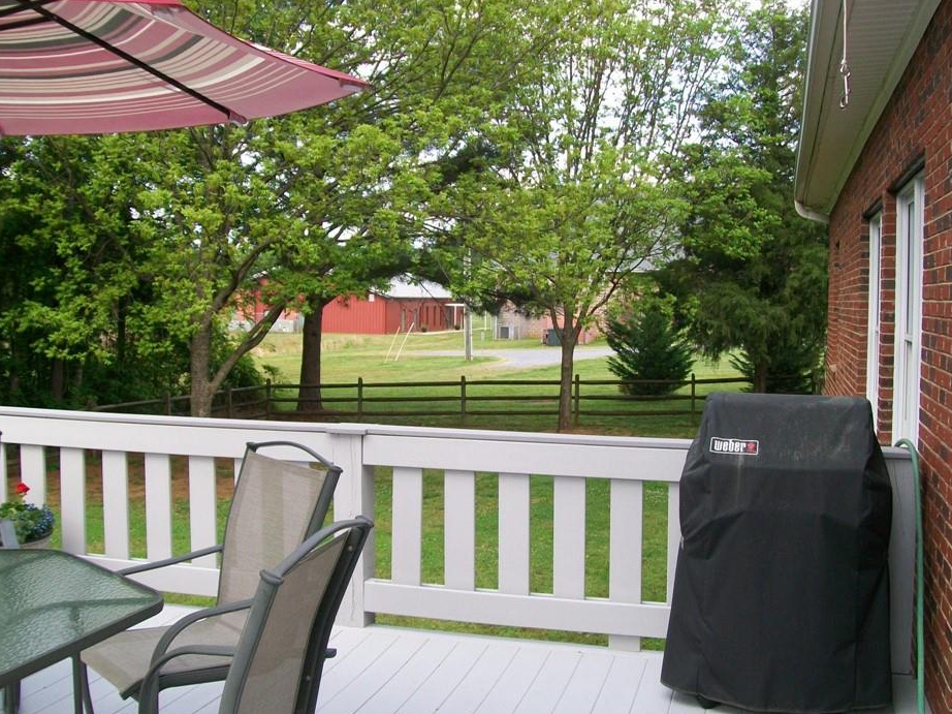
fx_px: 1100
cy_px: 345
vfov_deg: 35.9
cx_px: 456
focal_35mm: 40
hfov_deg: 46.8
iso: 64
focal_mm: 6
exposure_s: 1/200
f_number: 2.7
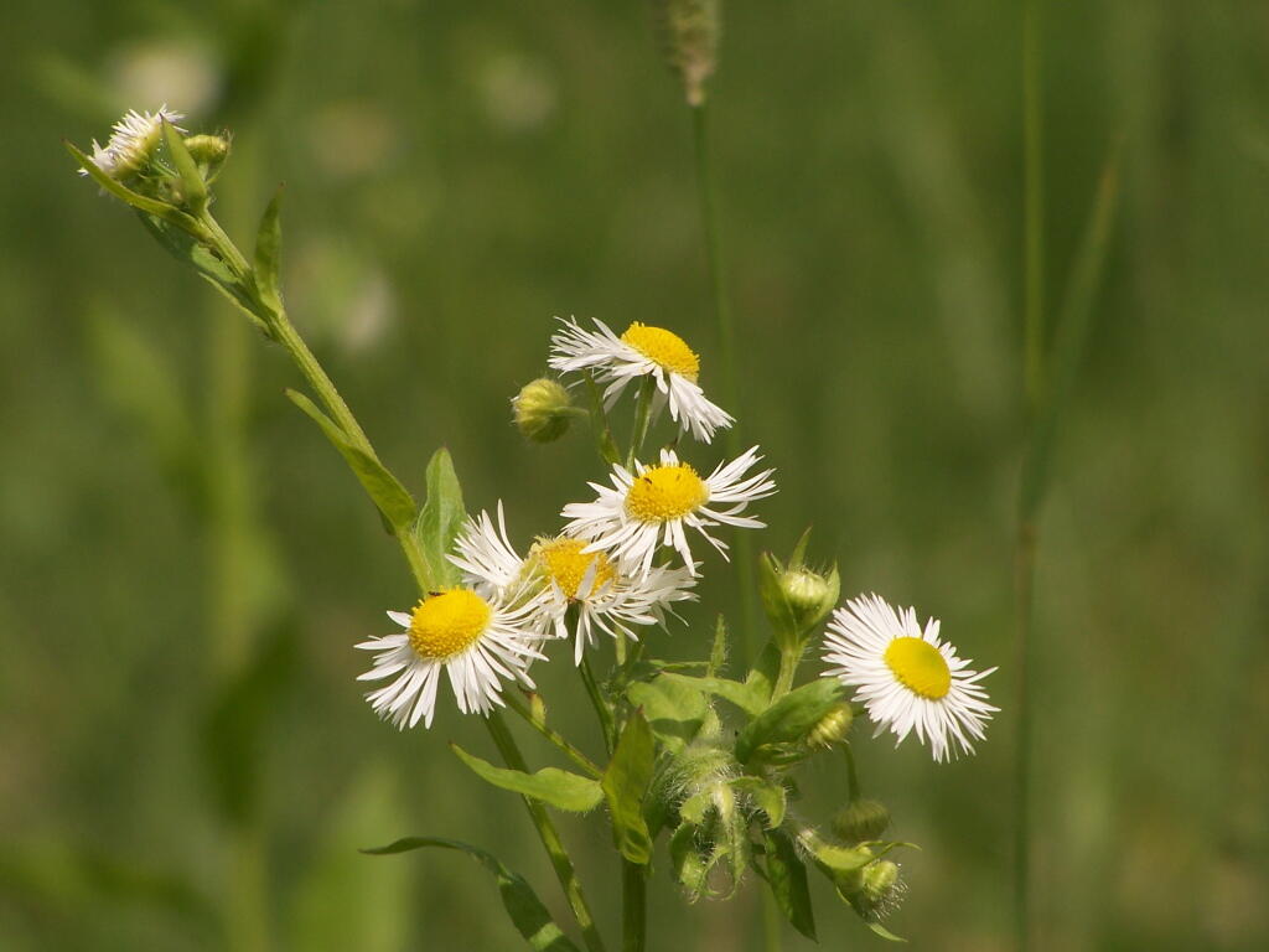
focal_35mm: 380
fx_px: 13931
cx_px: 634
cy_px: 476
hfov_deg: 5.2
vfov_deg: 3.9
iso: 80
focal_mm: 63
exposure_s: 1/1000
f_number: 5
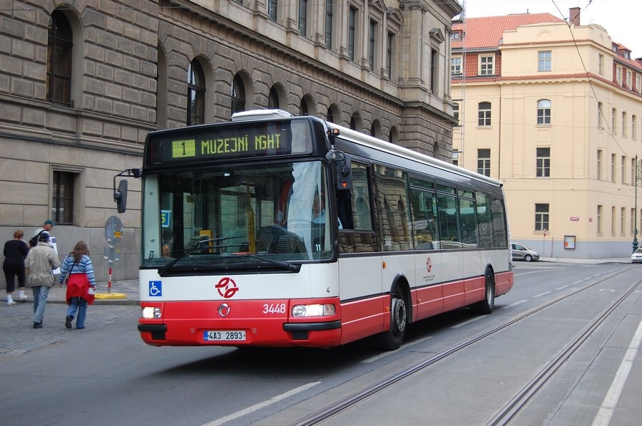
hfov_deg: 41.2
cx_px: 321
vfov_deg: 28.0
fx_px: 855
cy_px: 213
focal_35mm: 48
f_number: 4.5
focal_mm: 32
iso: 720
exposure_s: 1/500
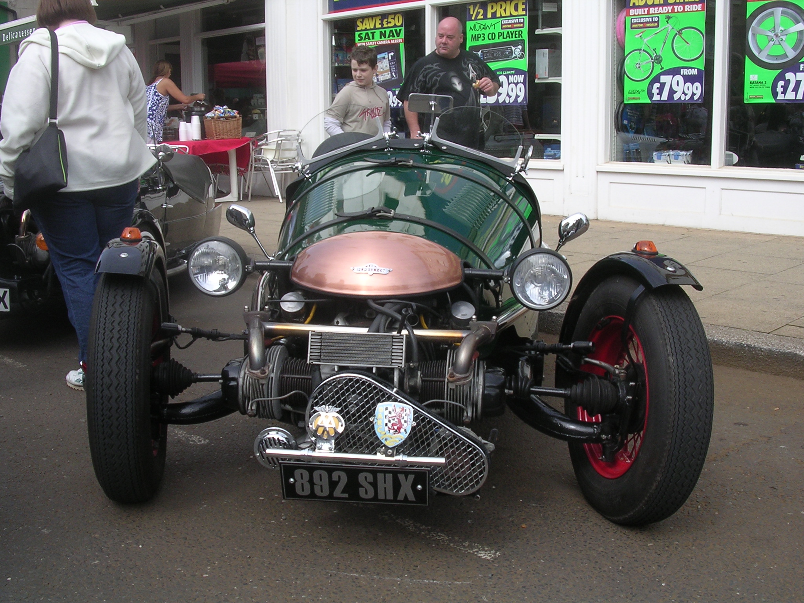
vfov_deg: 35.1
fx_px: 952
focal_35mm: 41
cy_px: 302
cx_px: 402
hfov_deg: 45.8
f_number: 5.8
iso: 100
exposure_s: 1/211
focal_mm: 6.2
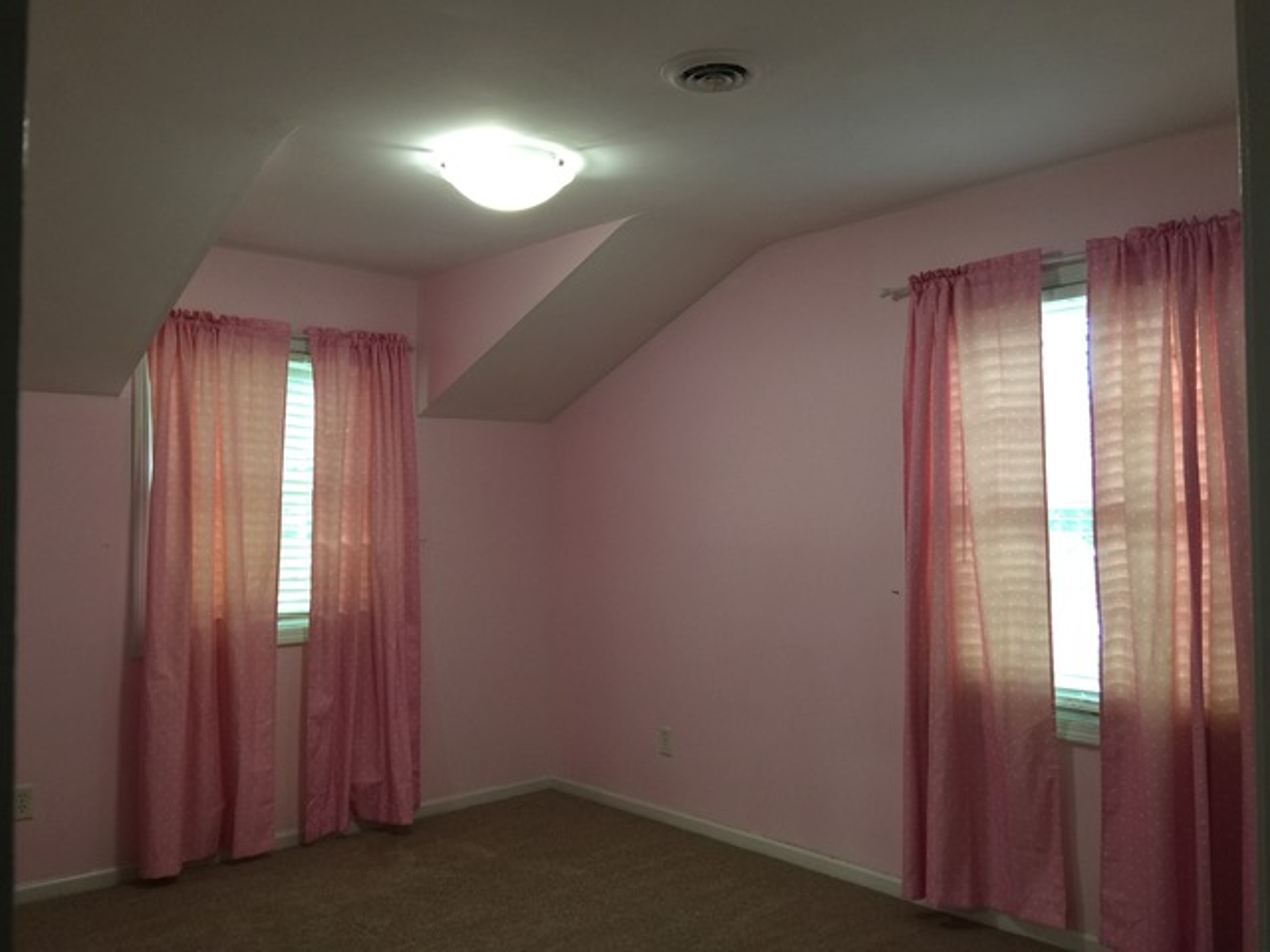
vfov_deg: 48.2
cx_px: 635
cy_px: 476
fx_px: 1064
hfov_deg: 61.7
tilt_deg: +1.5
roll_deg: -1.4
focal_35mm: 29
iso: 40
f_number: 2.2
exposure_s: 1/15
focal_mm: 4.15
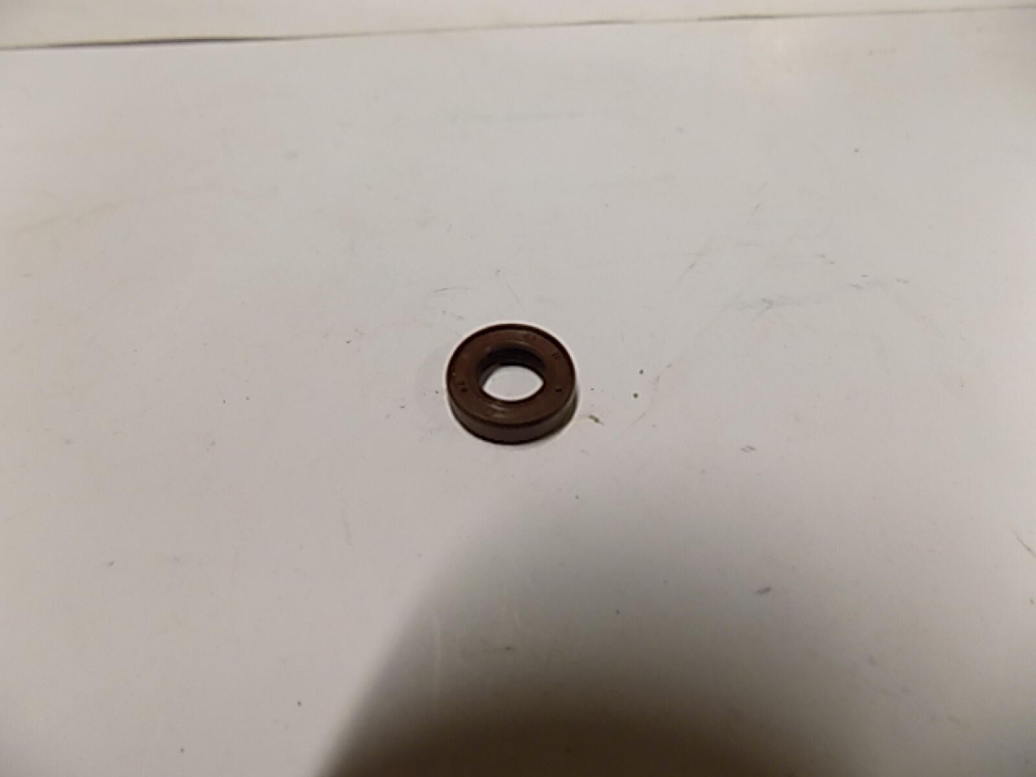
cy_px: 388
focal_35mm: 23
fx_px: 688
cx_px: 518
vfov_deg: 58.9
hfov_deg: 73.9
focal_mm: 4
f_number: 3.1
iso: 220
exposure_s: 1/30
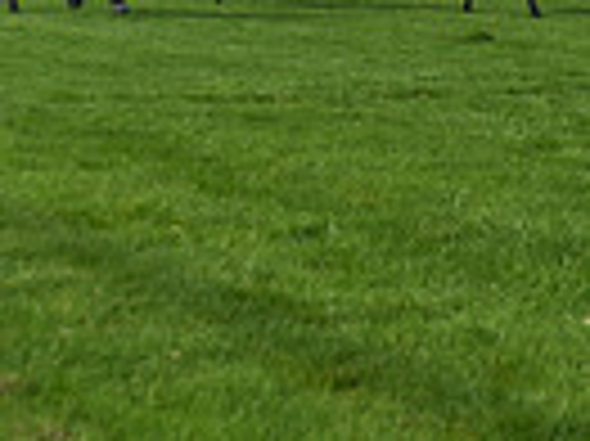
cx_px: 1198
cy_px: -353
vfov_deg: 9.5
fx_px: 2537
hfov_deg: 11.8
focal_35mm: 149
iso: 320
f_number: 7.1
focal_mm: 35
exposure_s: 1/1250
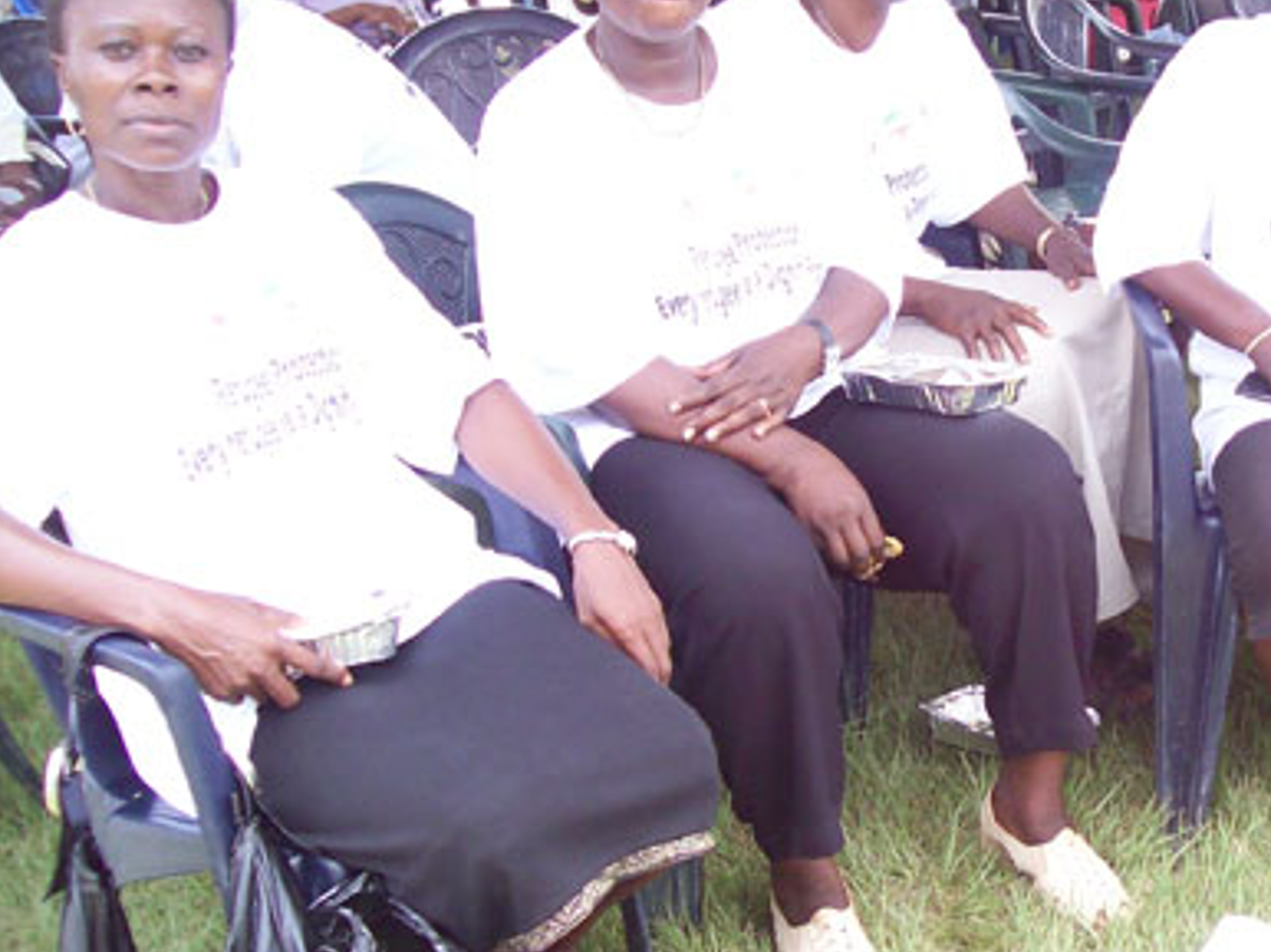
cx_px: 981
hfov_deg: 33.6
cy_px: 488
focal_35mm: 56
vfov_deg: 26.1
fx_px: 2055
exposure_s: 1/118
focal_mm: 6
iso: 80
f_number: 2.7
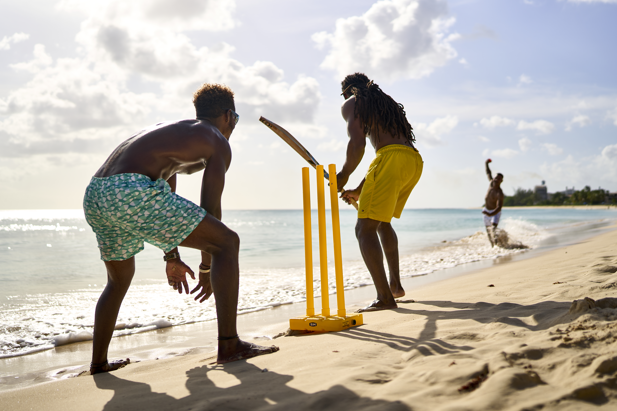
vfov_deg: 37.9
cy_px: 206
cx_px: 308
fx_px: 600
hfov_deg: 54.4
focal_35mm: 35
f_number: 1.6
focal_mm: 35
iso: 100
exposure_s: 1/8000
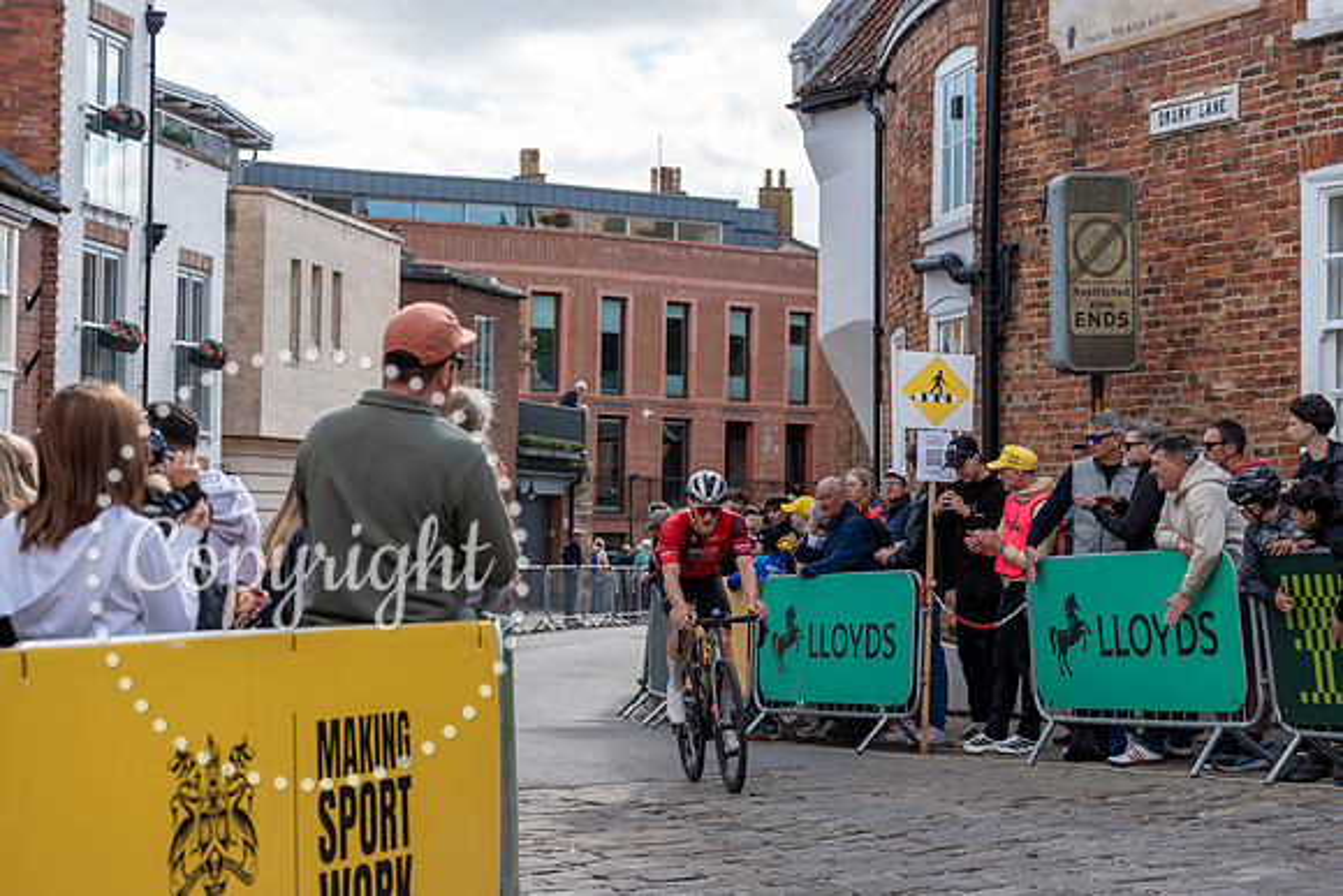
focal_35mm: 72
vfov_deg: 18.9
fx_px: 2687
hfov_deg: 28.1
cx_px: 672
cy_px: 448
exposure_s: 1/1000
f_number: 5
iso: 400
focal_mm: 72
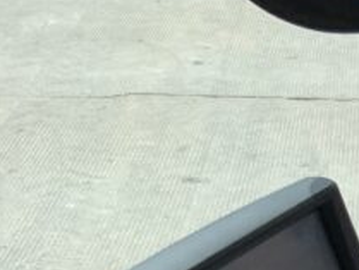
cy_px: 535
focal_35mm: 142
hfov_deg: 12.3
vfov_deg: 9.8
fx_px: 1474
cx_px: 709
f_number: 1.8
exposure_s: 1/1055
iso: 16
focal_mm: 3
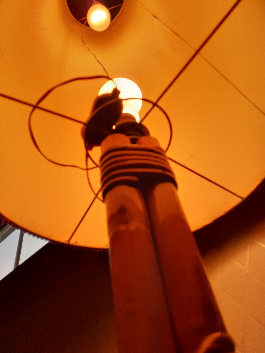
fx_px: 276
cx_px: 132
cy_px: 176
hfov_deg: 51.4
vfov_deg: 65.3
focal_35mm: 27
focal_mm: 3.6
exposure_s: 1/633
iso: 40
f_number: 1.9
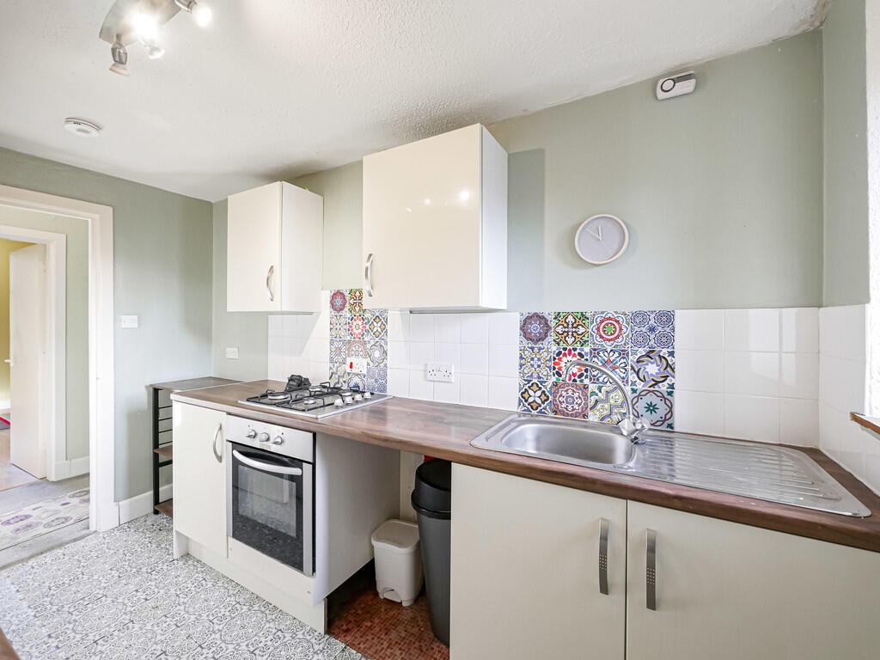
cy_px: 330
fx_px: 356
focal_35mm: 14
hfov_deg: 102.1
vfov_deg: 85.7
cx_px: 440
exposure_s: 1/60
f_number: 4
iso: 800
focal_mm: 7
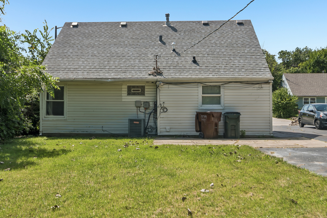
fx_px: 363
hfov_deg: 48.4
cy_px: 96
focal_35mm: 40
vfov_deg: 33.4
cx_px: 155
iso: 100
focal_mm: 35
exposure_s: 1/160
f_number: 10
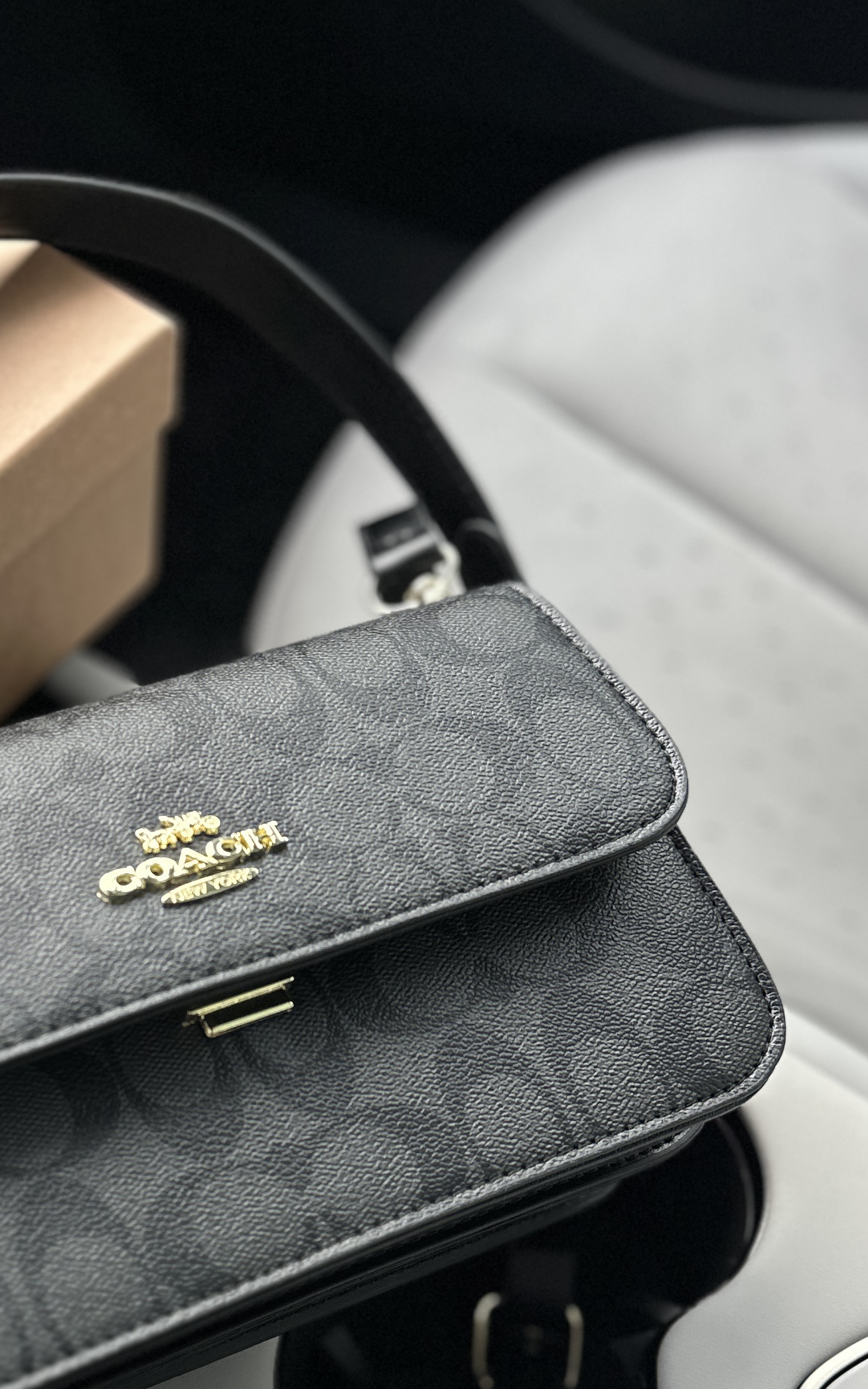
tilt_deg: -60.4
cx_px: 65
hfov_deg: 25.4
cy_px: 978
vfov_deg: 40.3
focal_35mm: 49
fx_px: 1855
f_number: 1.78
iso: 80
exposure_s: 1/549
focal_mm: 6.86
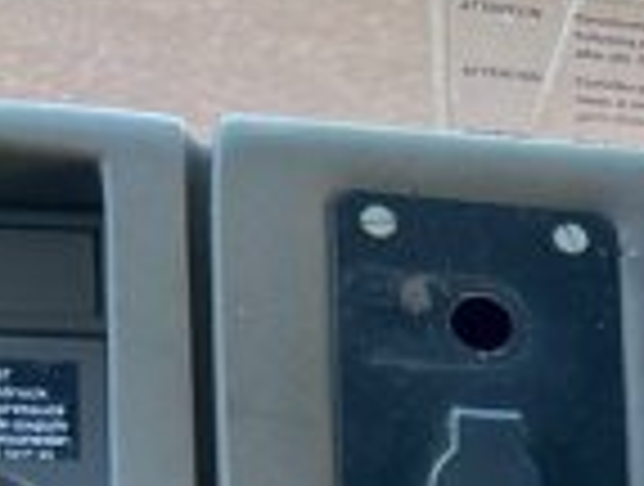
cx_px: 1432
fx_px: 2164
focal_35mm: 116
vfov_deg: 12.0
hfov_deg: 13.5
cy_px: 832
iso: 50
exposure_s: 1/121
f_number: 1.5
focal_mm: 5.7
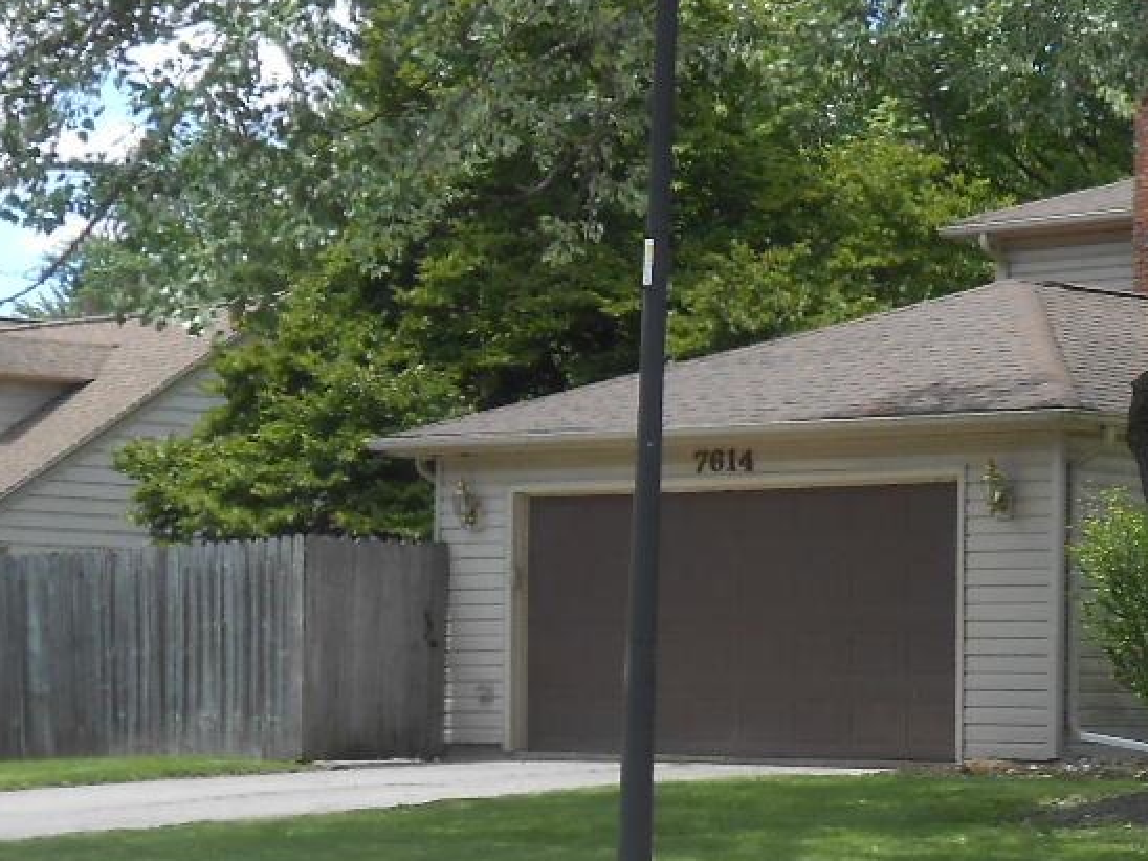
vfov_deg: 13.3
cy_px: 597
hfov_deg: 17.0
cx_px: 1332
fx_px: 3681
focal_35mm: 111
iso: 80
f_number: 4.2
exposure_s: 1/320
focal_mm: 6.8
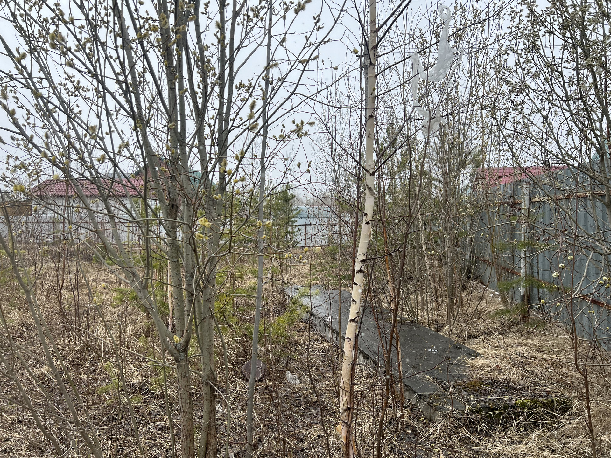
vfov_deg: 53.1
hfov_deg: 67.3
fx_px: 459
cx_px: 306
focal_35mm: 26
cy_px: 229
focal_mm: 5.7
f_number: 1.5
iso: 50
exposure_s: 1/1412
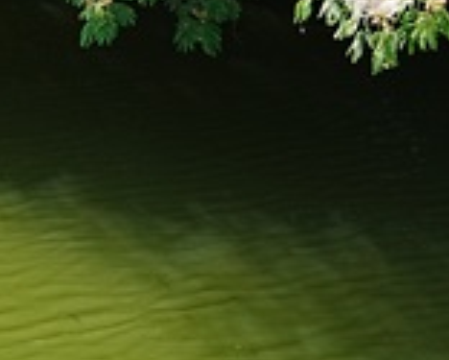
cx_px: -222
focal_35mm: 140
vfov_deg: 10.0
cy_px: -431
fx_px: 1862
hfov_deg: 13.0
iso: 400
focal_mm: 28
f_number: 8
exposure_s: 1/400
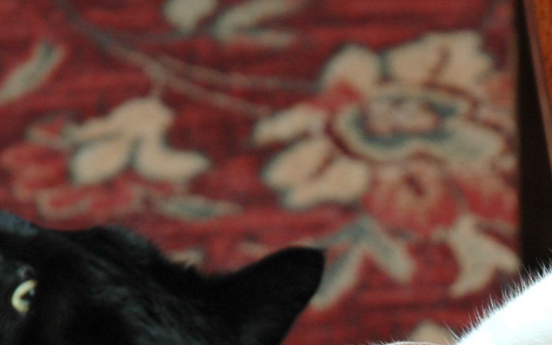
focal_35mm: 345
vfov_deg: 3.8
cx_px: 455
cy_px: 434
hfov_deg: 6.1
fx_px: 5190
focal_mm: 70
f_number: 5
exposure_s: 1/250
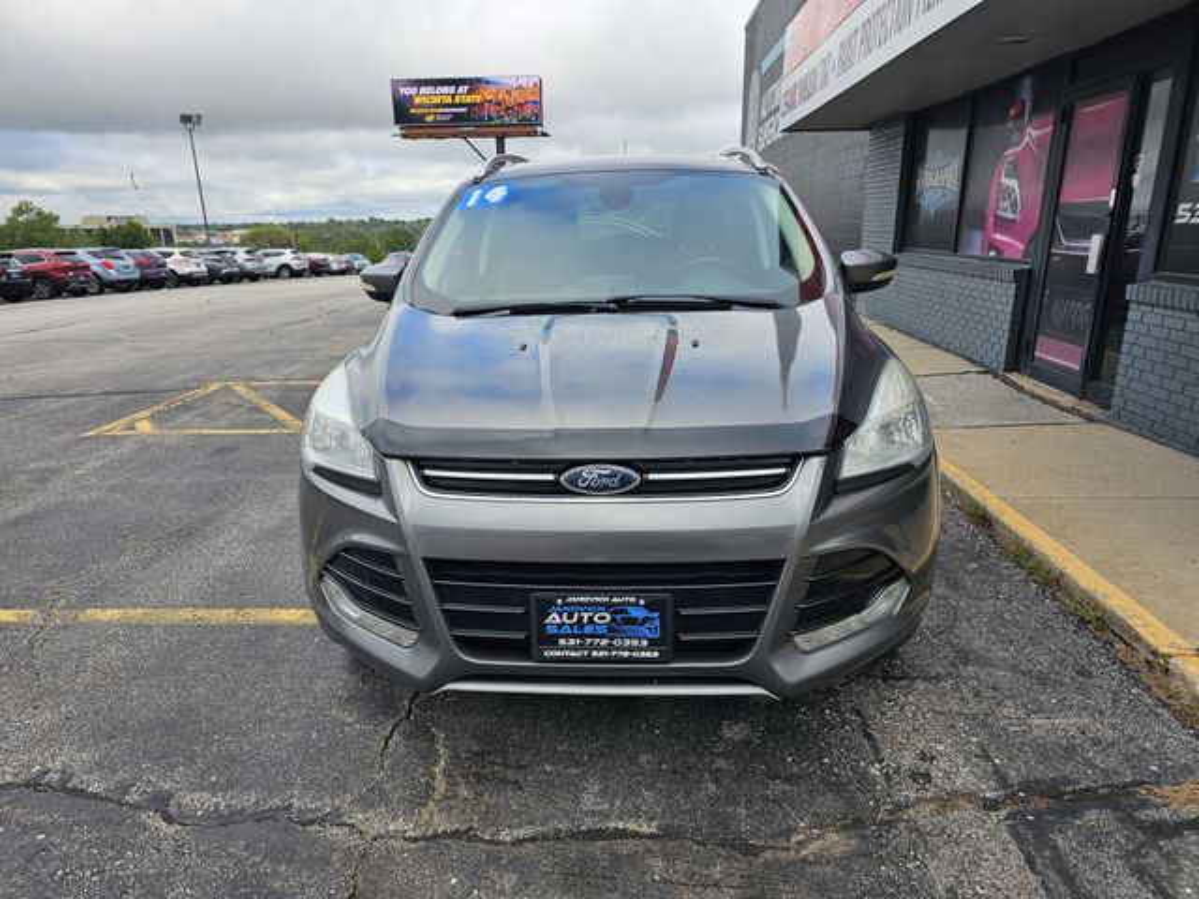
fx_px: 797
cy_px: 450
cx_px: 600
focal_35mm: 23
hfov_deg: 73.9
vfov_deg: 58.9
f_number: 1.7
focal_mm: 6.3
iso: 10
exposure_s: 1/269
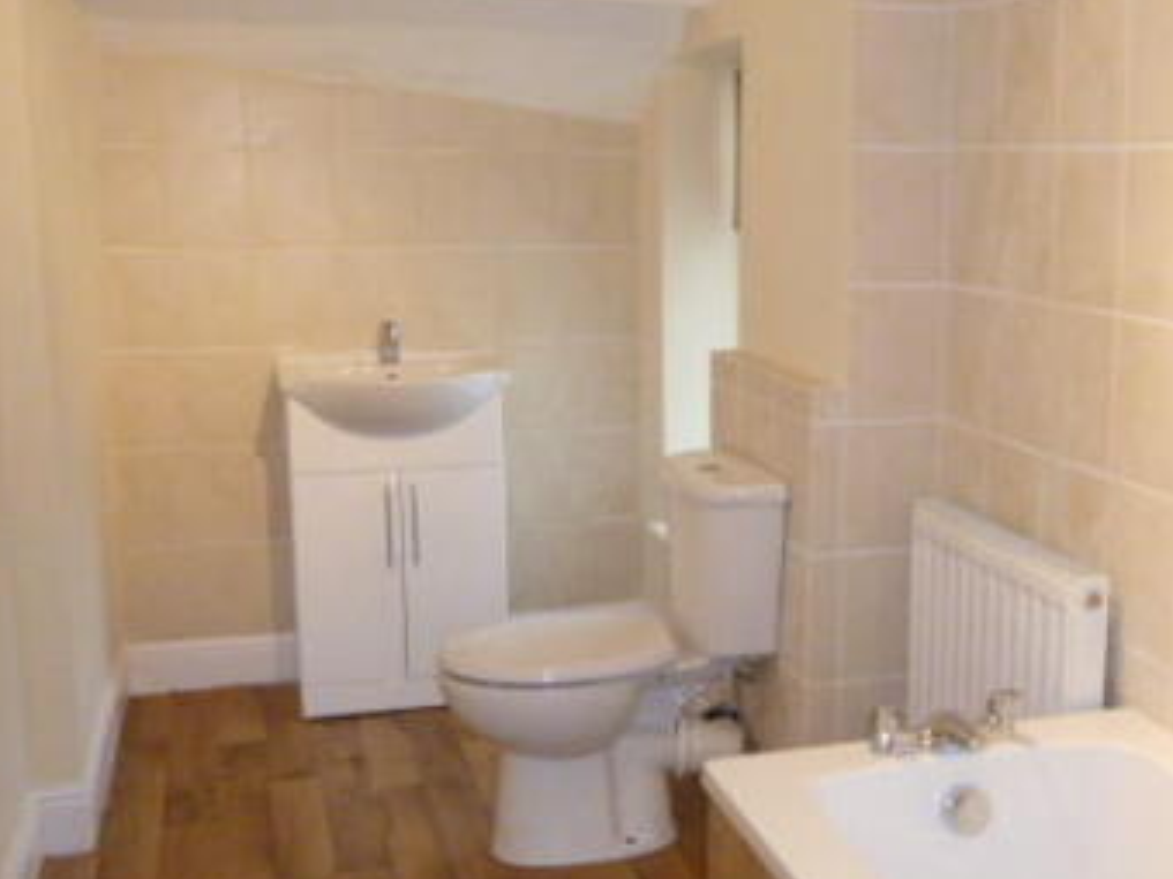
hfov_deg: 43.1
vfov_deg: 33.6
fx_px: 1457
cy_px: 438
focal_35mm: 43
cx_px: 804
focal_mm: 4.5
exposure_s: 1/60
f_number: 3.1
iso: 400
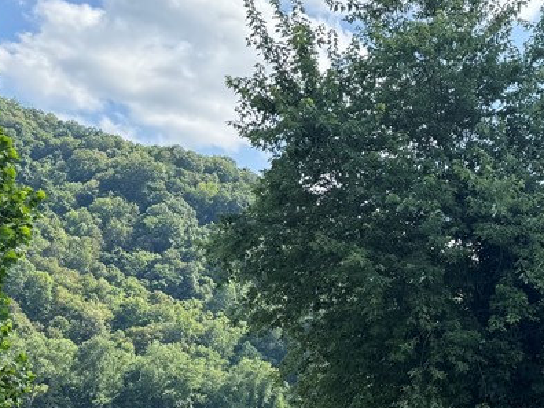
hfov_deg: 29.9
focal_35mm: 62
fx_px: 974
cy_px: 372
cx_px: 485
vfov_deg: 23.0
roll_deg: -2.3
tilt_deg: +4.5
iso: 80
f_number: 1.78
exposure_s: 1/1172
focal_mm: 6.76
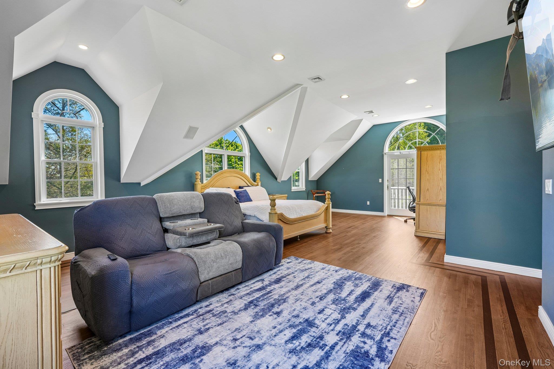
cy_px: 184
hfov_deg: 96.7
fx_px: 246
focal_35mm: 16
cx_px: 277
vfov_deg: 73.7
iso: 320
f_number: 8
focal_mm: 16
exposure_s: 1/30
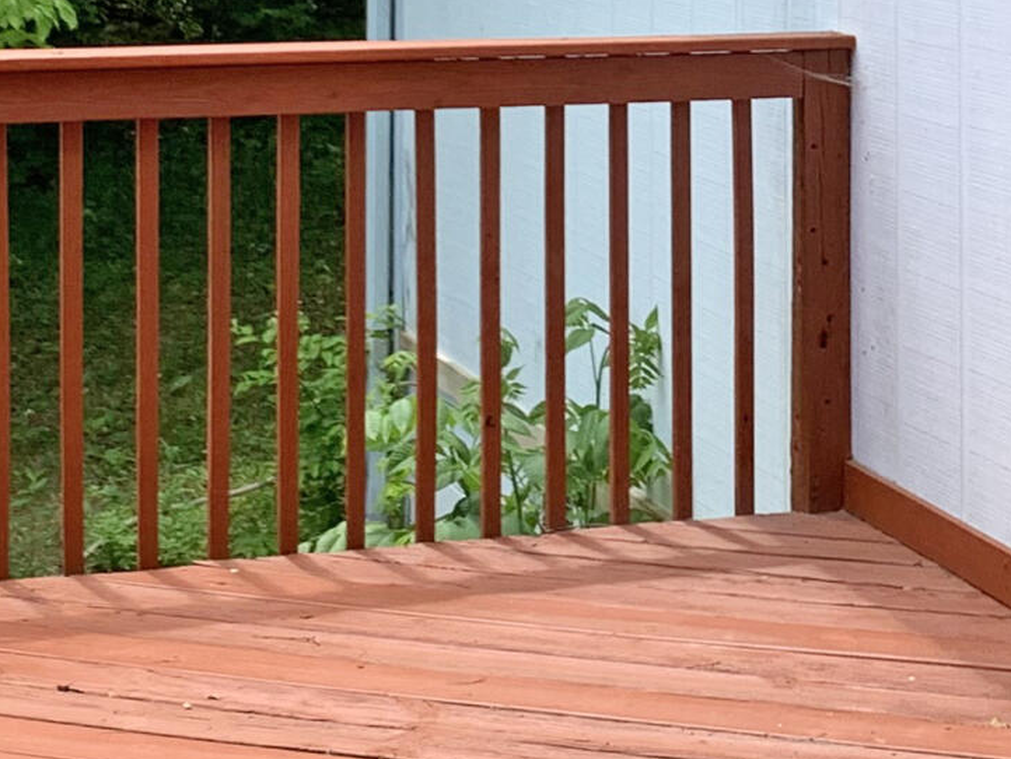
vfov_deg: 13.4
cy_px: -122
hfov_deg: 17.8
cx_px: 1000
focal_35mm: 108
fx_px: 3155
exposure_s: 1/465
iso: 25
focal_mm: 4.25
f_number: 1.8
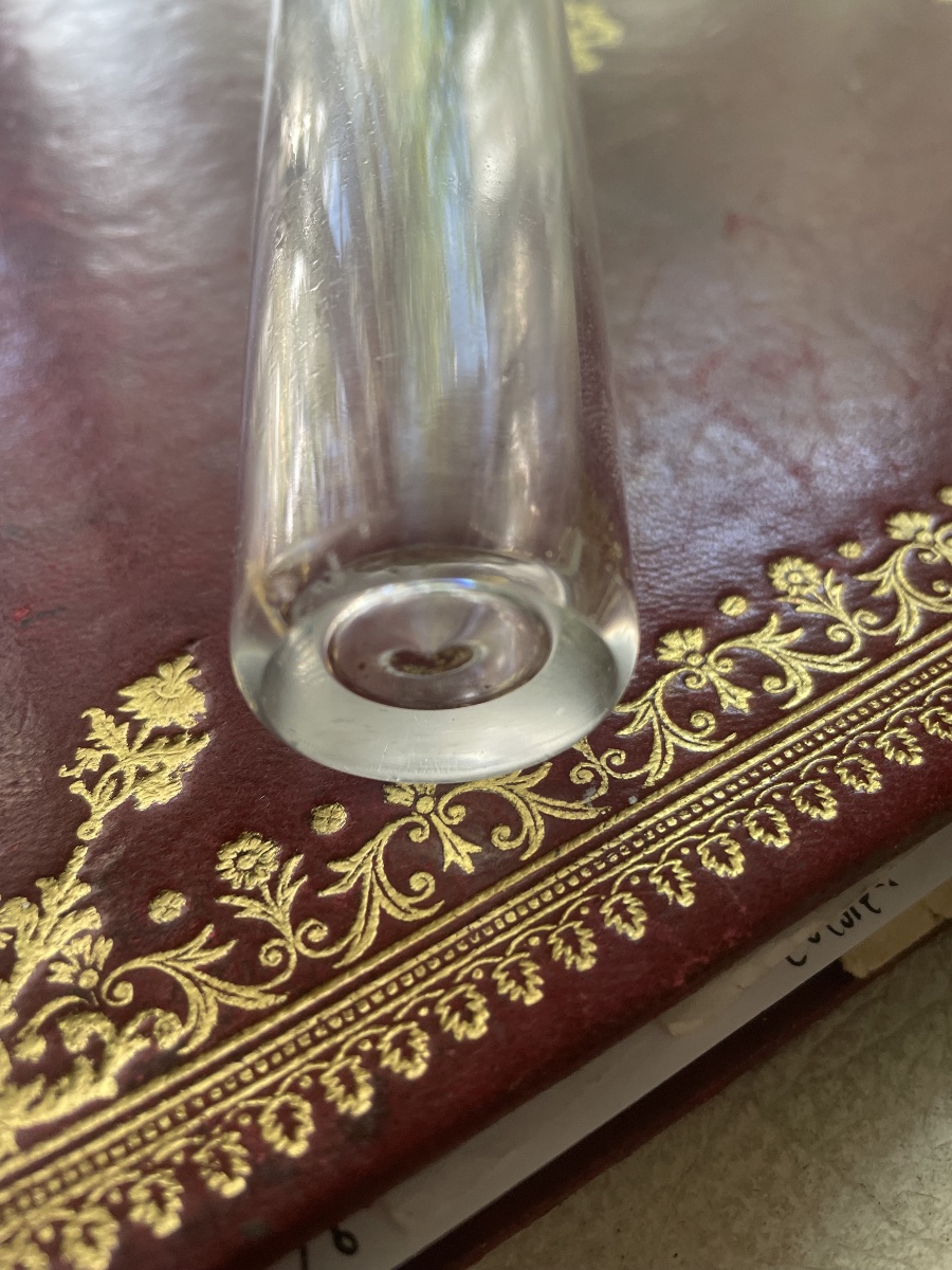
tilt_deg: -51.2
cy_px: 635
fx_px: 953
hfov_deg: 53.1
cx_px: 476
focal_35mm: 26
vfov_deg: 67.3
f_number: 1.6
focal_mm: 4.2
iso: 100
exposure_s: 1/121
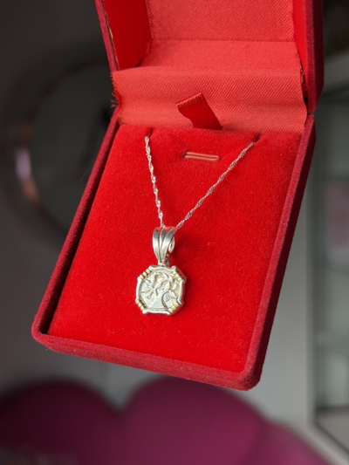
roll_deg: -0.1
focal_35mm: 48
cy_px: 232
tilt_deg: -4.1
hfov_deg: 30.3
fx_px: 645
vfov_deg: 39.6
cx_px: 174
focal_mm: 6.76
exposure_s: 1/190
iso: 100
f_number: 1.78
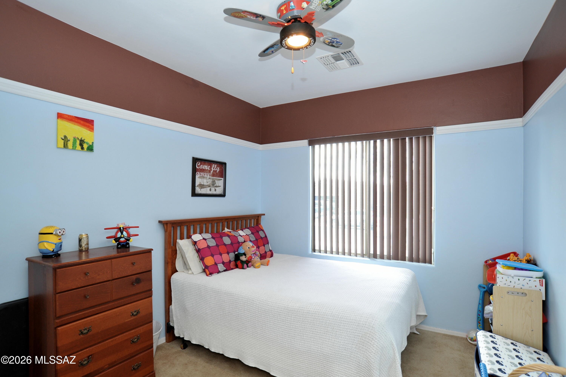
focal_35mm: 18
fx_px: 283
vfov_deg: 67.3
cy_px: 188
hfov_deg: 90.0
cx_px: 283
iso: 800
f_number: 8
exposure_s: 1/30
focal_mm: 18
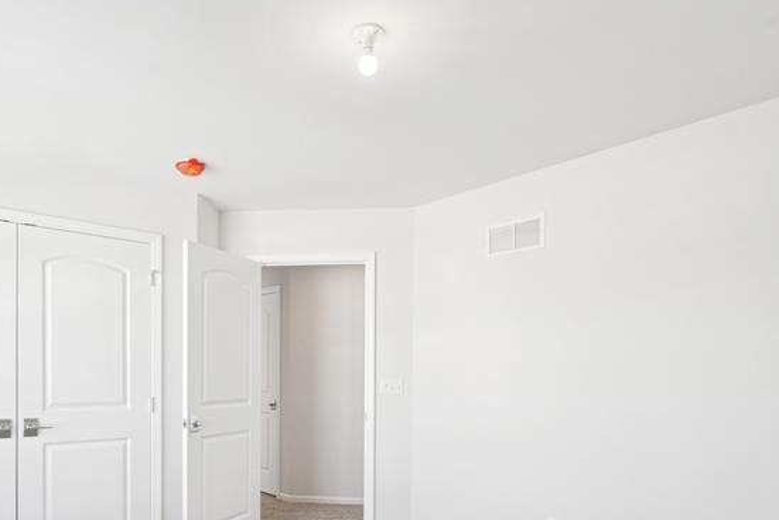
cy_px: 381
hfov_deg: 68.8
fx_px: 563
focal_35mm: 26
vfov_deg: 48.0
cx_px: 318
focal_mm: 14
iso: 100
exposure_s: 1/3.33
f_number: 9
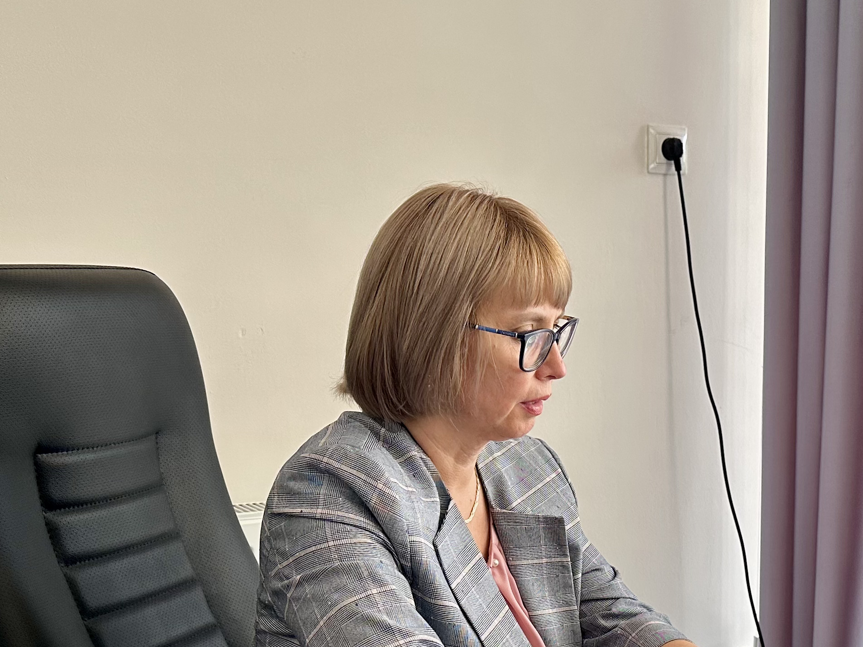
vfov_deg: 34.0
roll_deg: +0.2
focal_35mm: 42
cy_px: 438
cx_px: 618
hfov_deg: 43.7
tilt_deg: -10.1
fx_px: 1047
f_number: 1.78
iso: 160
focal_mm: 6.86
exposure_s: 1/121
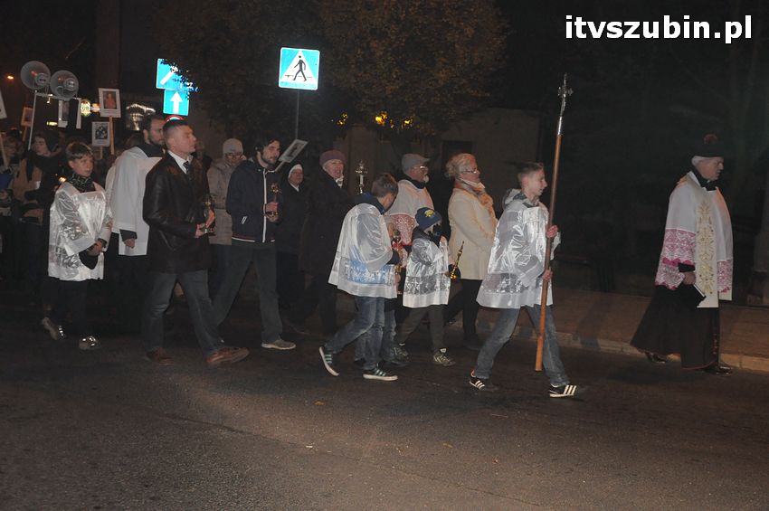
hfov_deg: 37.9
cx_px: 384
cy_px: 256
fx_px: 1120
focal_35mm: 52
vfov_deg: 25.7
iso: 2000
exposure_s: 1/60
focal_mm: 35
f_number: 5
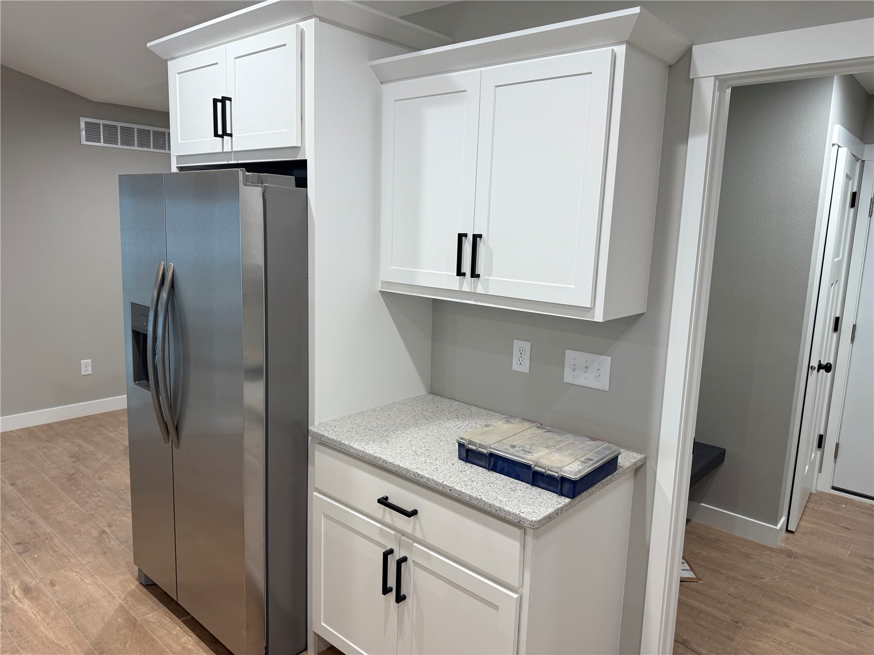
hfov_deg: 71.6
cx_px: 437
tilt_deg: -8.0
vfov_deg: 56.8
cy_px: 328
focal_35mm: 24
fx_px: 606
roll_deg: -2.1
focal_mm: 6.76
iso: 125
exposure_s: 1/120
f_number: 1.78
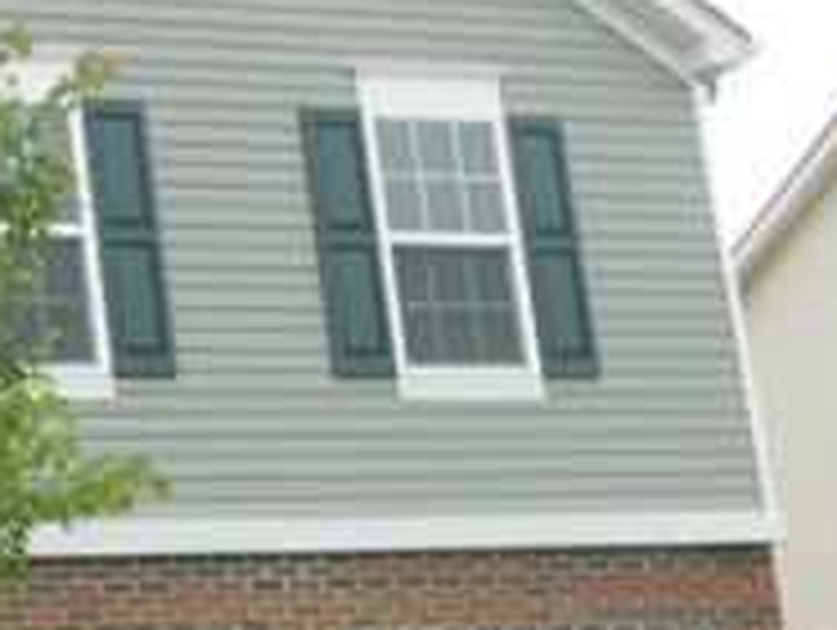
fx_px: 2663
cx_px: -472
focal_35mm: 110
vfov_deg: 13.4
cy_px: 554
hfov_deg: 16.1
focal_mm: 5.8
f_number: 3.6
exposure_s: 1/320
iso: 80
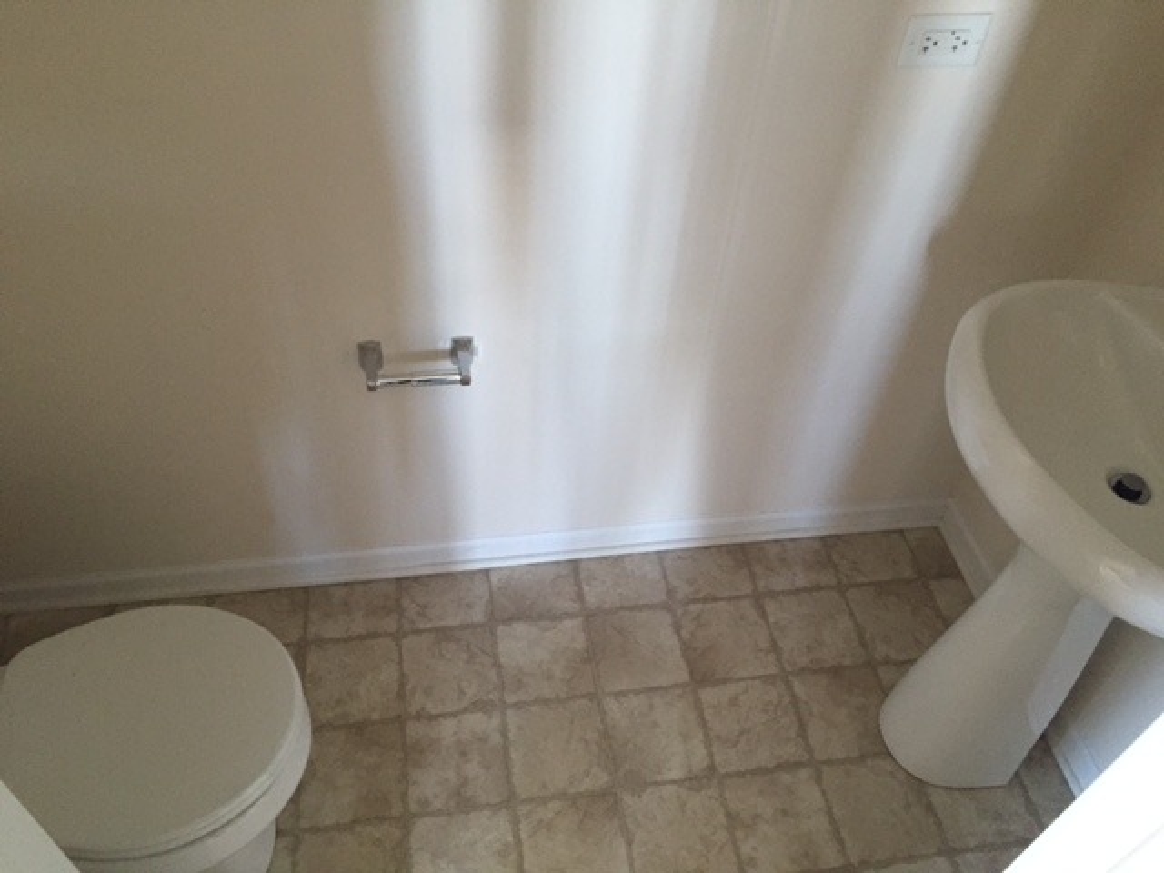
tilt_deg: -46.3
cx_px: 582
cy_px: 436
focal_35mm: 29
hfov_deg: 61.7
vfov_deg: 48.2
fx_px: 975
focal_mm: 4.15
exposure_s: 1/30
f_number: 2.2
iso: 160
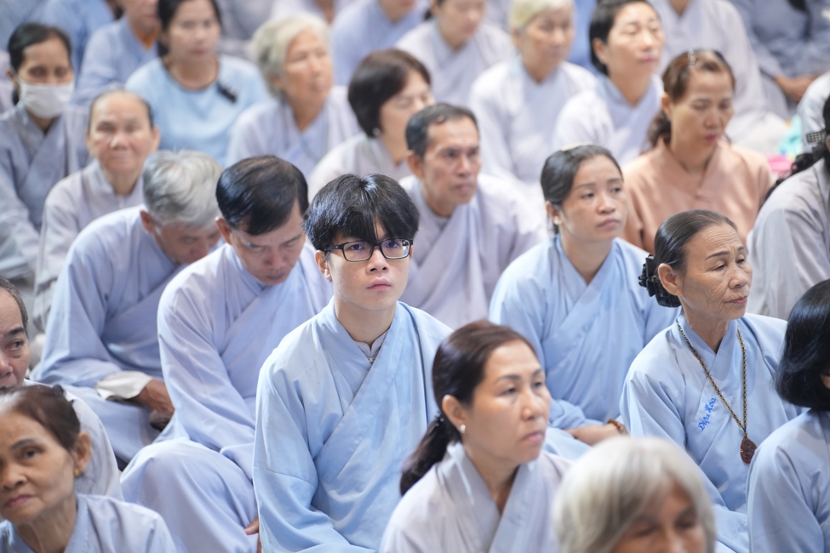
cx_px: 415
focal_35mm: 150
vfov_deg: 9.1
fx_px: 3458
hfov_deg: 13.7
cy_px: 276
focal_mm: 150
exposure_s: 1/100
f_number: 2.8
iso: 2000
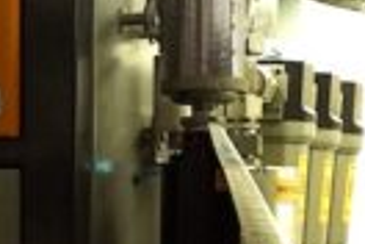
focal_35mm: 203
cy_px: 372
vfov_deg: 6.7
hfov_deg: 10.0
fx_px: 2058
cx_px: -47
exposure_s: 1/80
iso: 4000
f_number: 4
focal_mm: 35
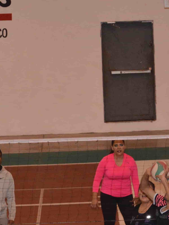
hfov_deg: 5.9
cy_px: 181
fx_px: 1647
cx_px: 151
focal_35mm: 253
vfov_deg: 7.8
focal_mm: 62
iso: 1600
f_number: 8
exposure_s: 1/160
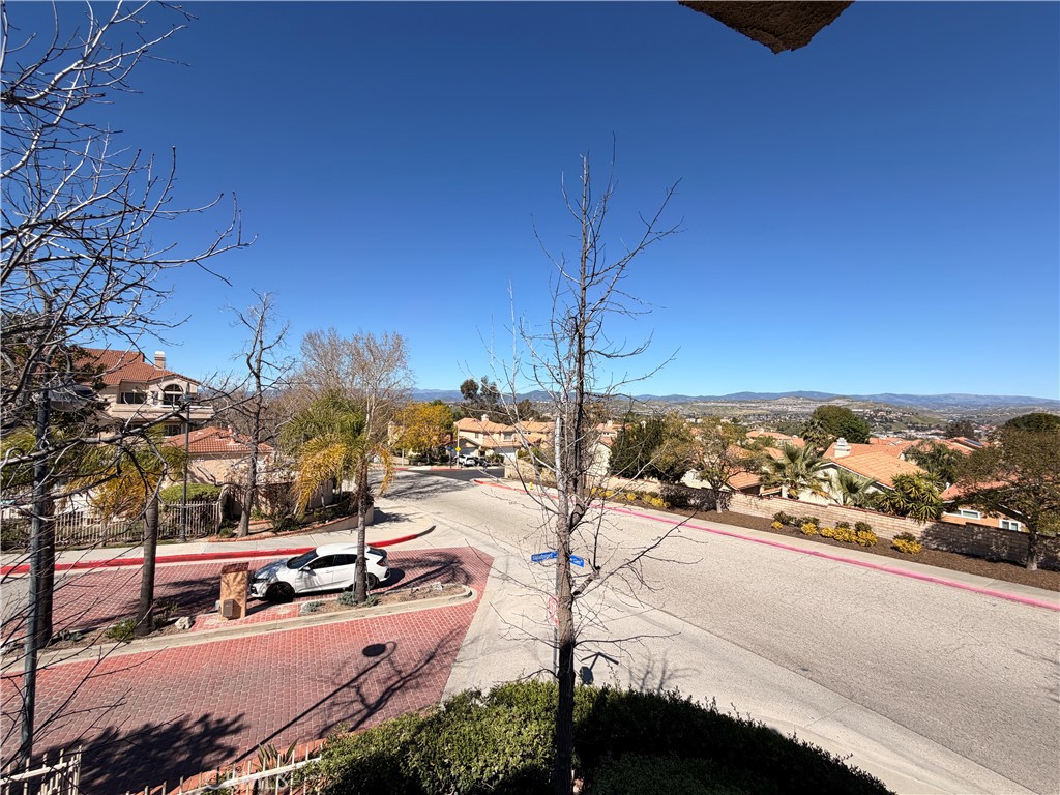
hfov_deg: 102.1
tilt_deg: +2.1
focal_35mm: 14
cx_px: 530
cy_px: 398
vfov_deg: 85.7
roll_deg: -1.5
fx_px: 429
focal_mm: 2.22
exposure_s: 1/1087
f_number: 2.2
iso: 20
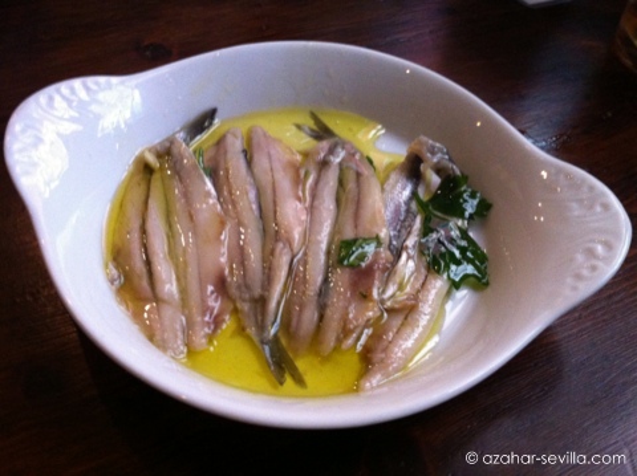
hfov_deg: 52.7
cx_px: 318
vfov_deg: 40.6
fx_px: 643
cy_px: 238
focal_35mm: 35
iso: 320
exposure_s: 1/15
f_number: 2.8
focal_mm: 3.85
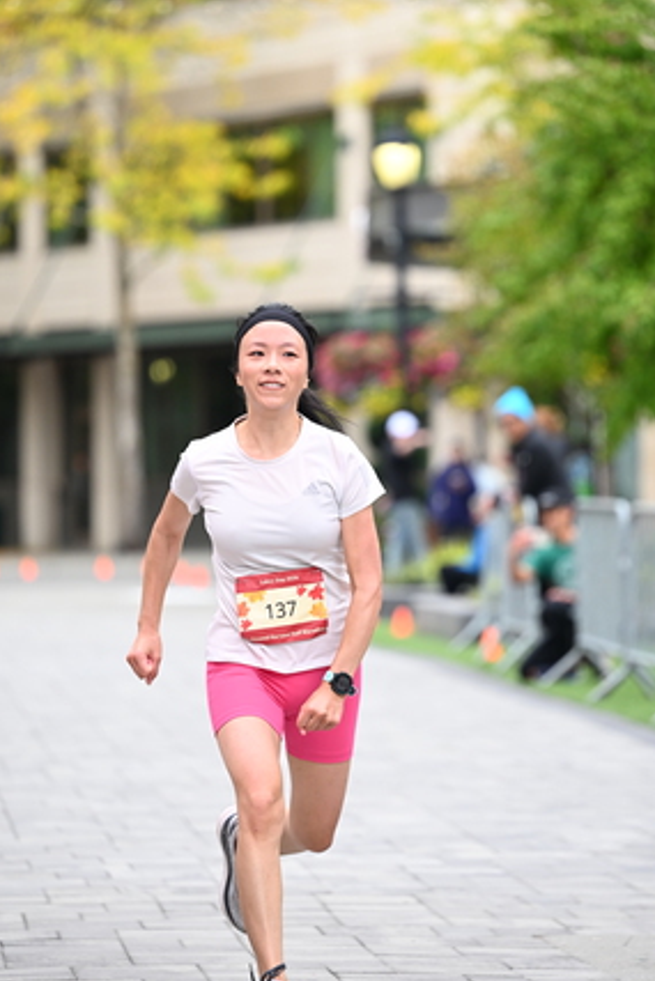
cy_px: 443
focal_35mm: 193
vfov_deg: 10.7
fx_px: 5263
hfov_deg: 7.1
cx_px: 339
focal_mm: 150
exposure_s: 1/1600
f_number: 2.8
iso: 640
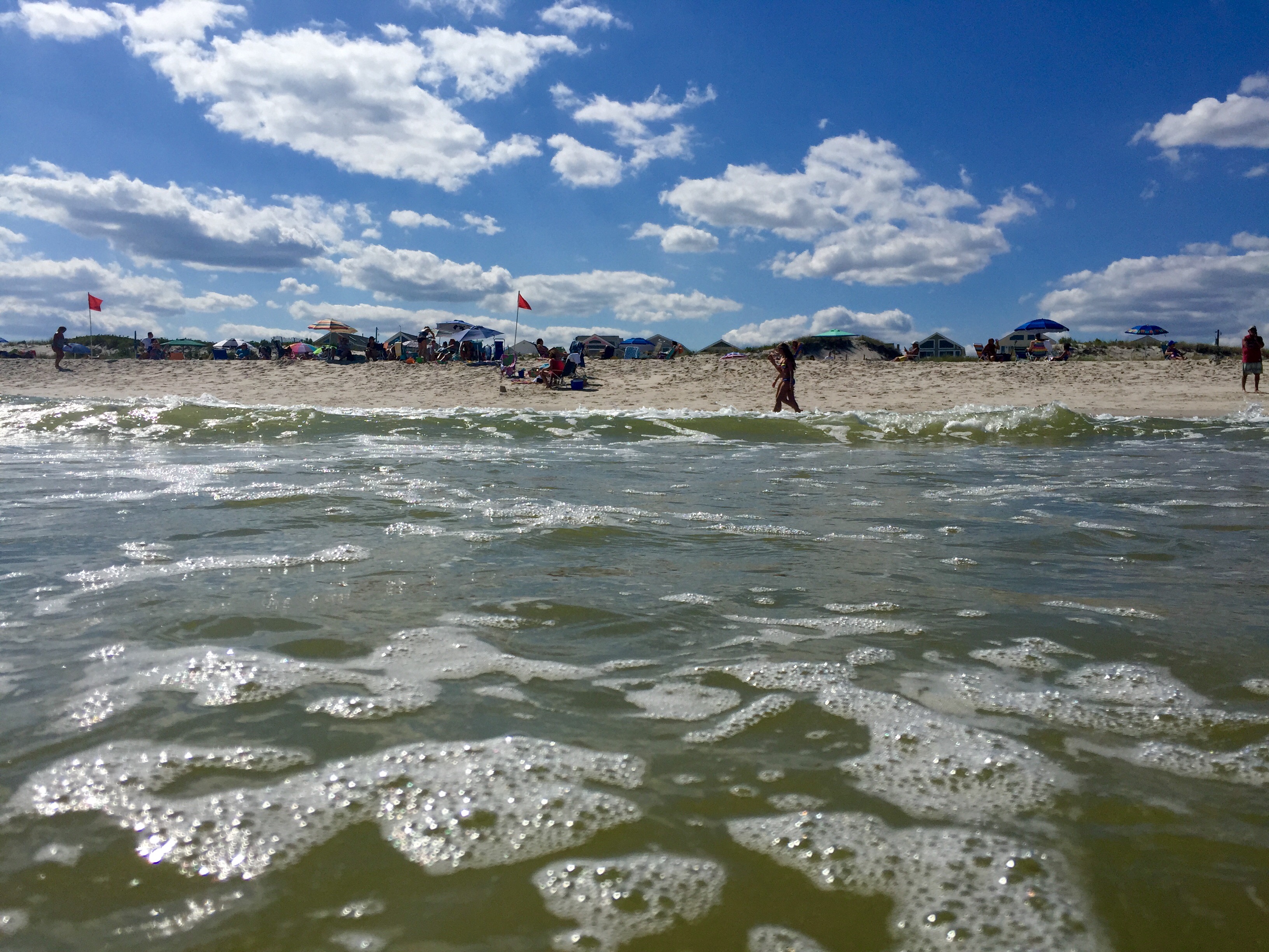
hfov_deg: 61.7
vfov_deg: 48.2
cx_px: 634
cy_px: 476
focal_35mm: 29
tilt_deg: -2.2
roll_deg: +0.6
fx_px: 1063
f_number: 2.2
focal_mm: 4.15
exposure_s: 1/7937
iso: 32
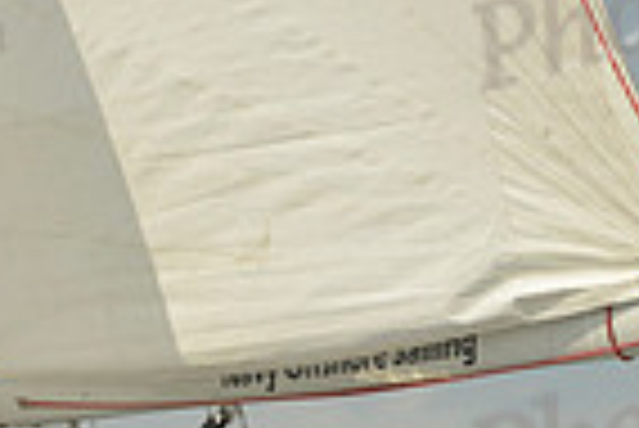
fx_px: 5082
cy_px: 687
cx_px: 243
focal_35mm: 286
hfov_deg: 7.2
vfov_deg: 4.8
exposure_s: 1/1250
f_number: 8
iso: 280
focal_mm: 70
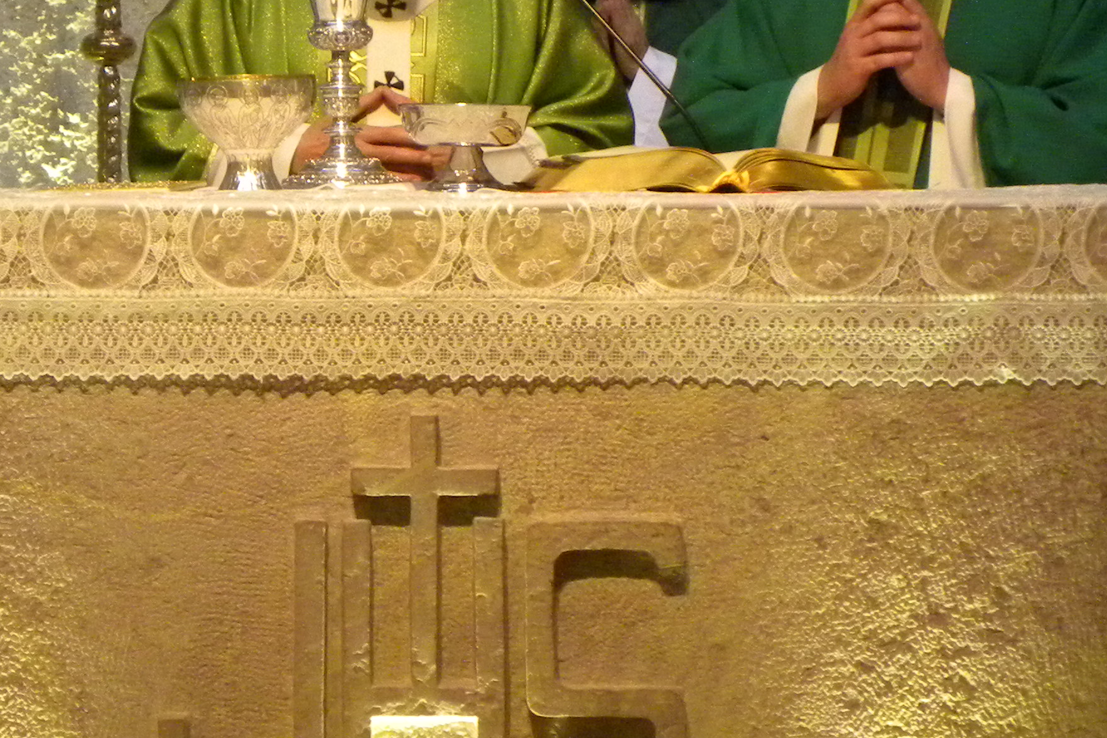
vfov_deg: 7.8
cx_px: 433
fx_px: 5442
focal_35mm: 177
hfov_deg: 11.6
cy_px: 302
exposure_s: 1/50.6
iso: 400
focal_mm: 13.4
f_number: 4
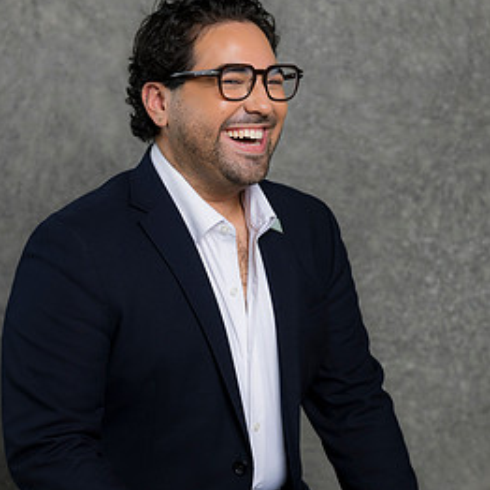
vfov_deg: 14.0
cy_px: 350
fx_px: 1986
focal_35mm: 124
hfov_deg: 14.1
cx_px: 271
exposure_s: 1/200
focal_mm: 85
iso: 125
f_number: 5
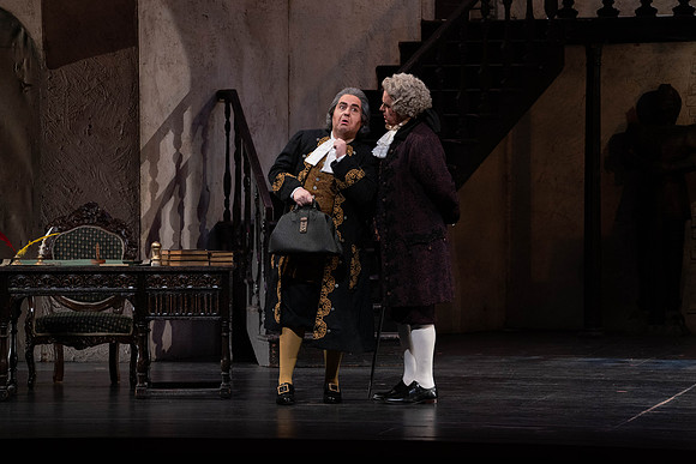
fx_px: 3461
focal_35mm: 179
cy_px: 232
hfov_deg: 11.5
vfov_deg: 7.7
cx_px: 348
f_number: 8
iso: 3200
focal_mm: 179
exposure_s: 1/250
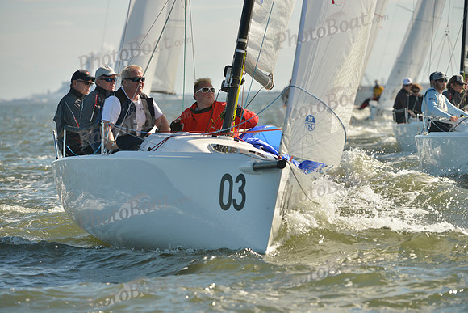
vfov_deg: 5.7
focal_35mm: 240
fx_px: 3121
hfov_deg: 8.6
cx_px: 234
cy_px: 156
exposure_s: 1/1000
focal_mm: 240
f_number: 6.3
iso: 200
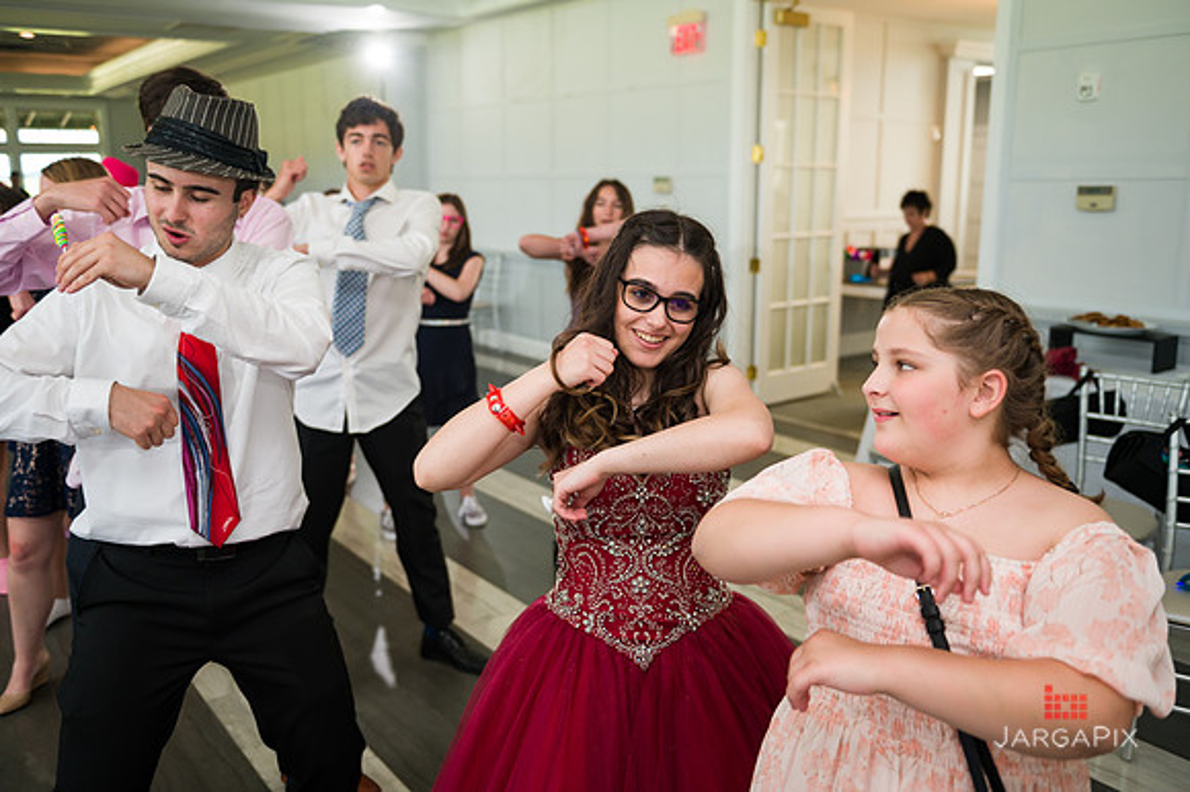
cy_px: 396
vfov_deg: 41.1
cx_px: 595
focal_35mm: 32
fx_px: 1057
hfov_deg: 58.7
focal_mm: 32
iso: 400
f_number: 3.2
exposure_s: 1/200
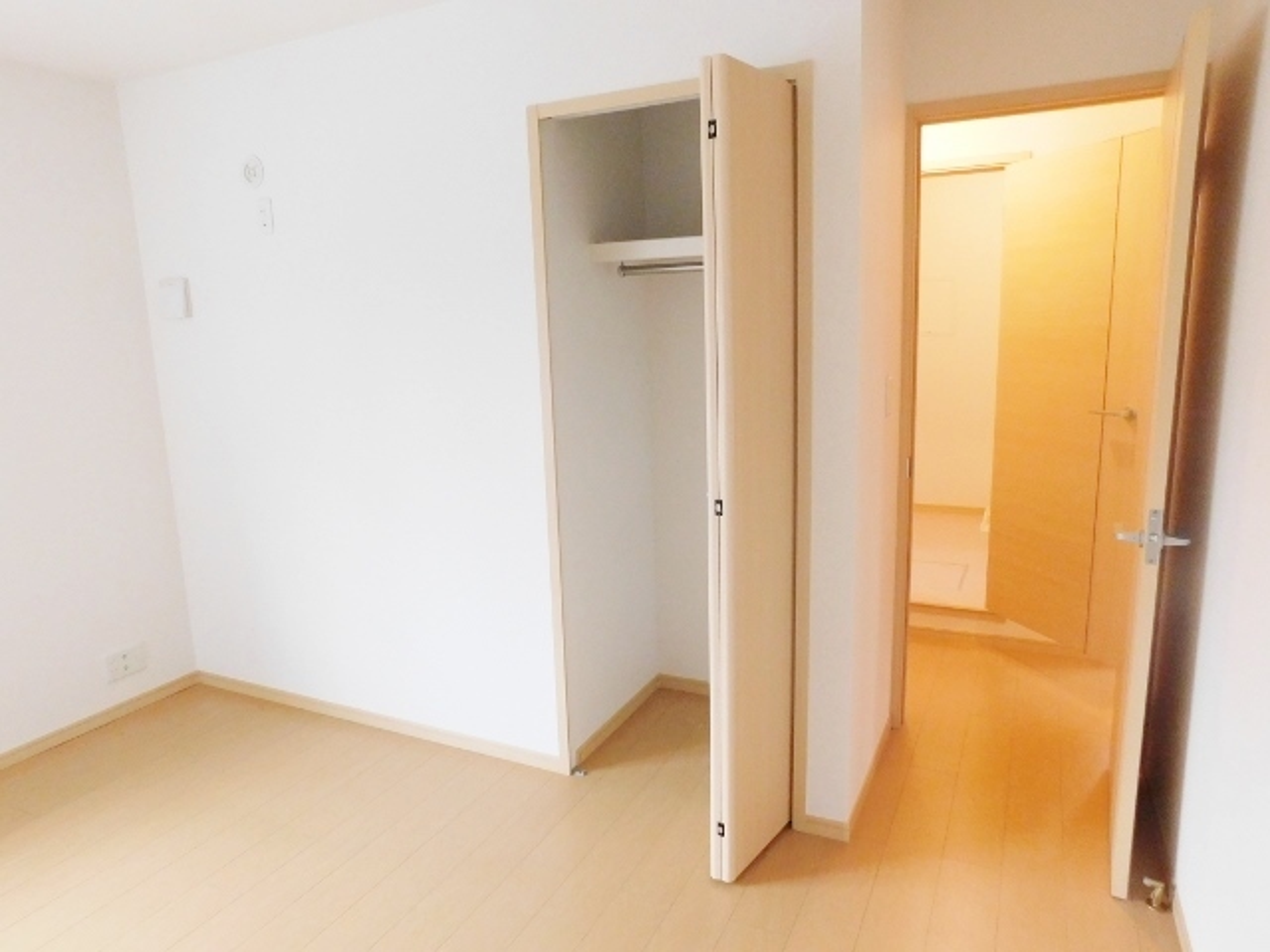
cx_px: 635
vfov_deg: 58.9
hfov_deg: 73.9
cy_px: 476
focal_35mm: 23
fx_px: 844
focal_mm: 4
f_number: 3
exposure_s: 1/25
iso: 400
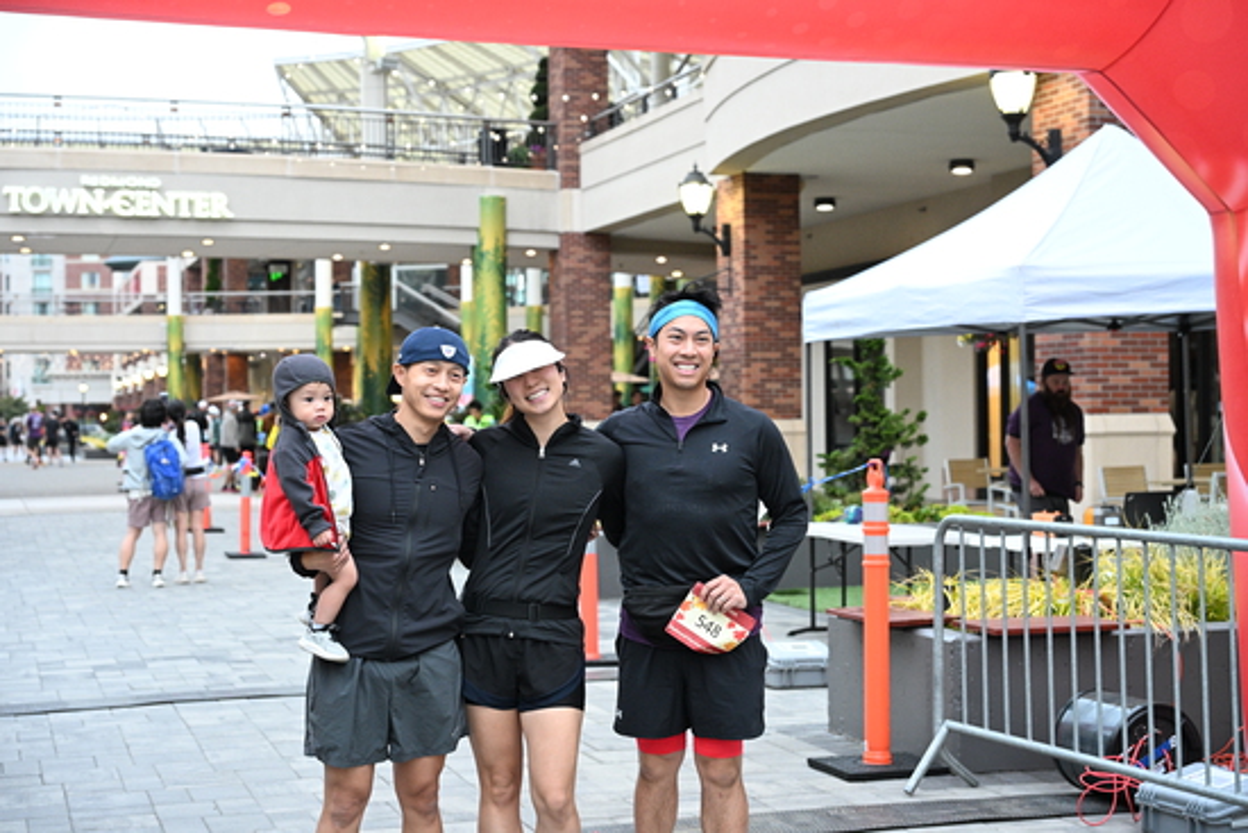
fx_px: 1907
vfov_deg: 24.6
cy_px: 416
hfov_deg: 36.2
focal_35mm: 55
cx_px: 624
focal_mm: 55
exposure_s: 1/320
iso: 3200
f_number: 4
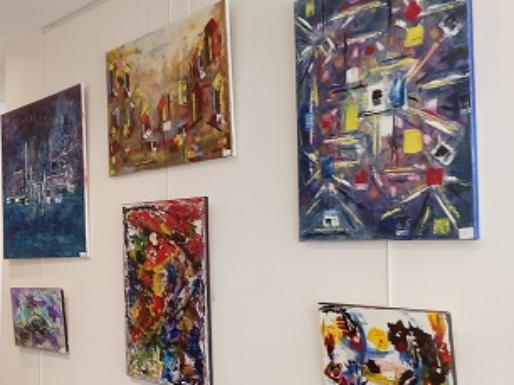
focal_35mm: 49
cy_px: 208
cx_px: 17
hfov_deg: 35.7
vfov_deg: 29.6
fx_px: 727
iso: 103
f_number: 1.8
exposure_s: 1/33.3
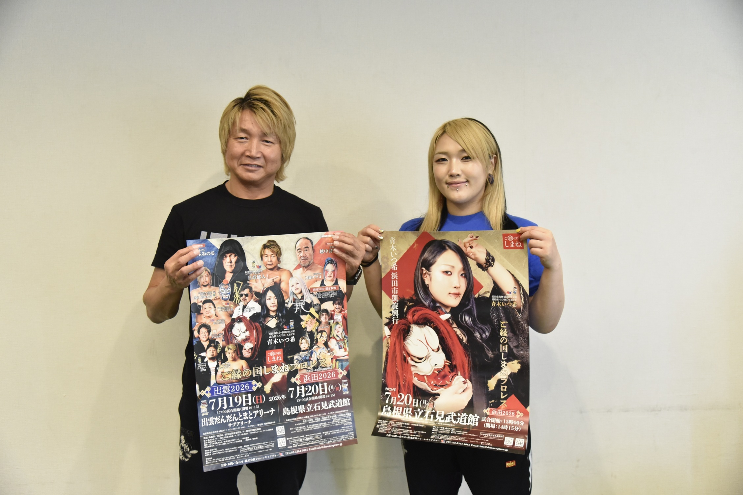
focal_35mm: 34
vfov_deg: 38.9
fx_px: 702
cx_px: 372
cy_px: 248
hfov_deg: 55.8
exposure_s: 1/250
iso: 6400
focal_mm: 34
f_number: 4
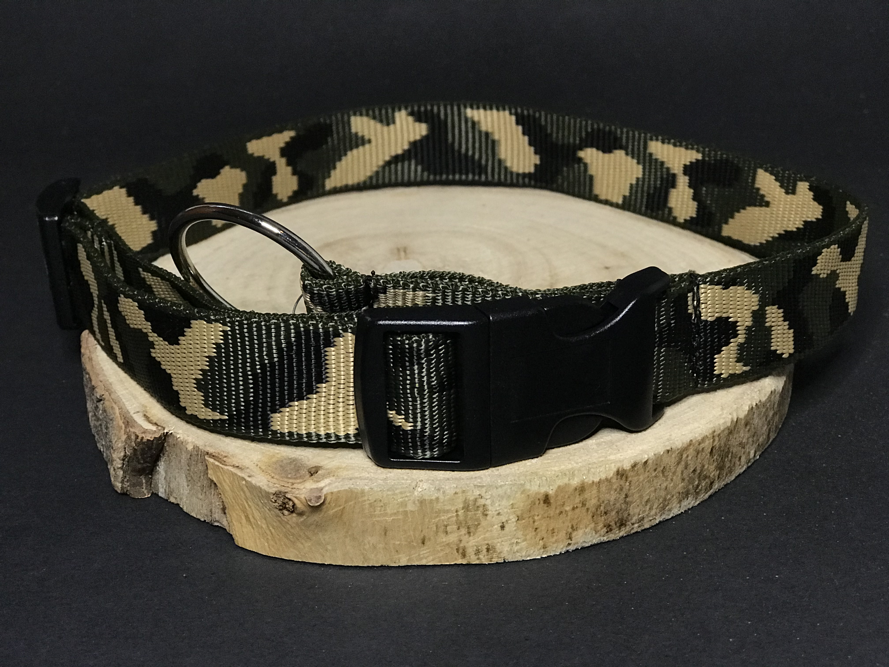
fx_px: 1464
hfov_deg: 33.8
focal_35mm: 57
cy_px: 334
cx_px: 444
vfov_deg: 25.7
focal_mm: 6.6
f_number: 2.8
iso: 200
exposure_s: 1/50
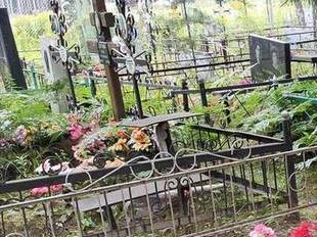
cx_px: 377
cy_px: 253
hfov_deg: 21.2
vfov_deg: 16.7
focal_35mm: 86
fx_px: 787
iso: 174
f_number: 1.75
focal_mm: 4.77
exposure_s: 1/50
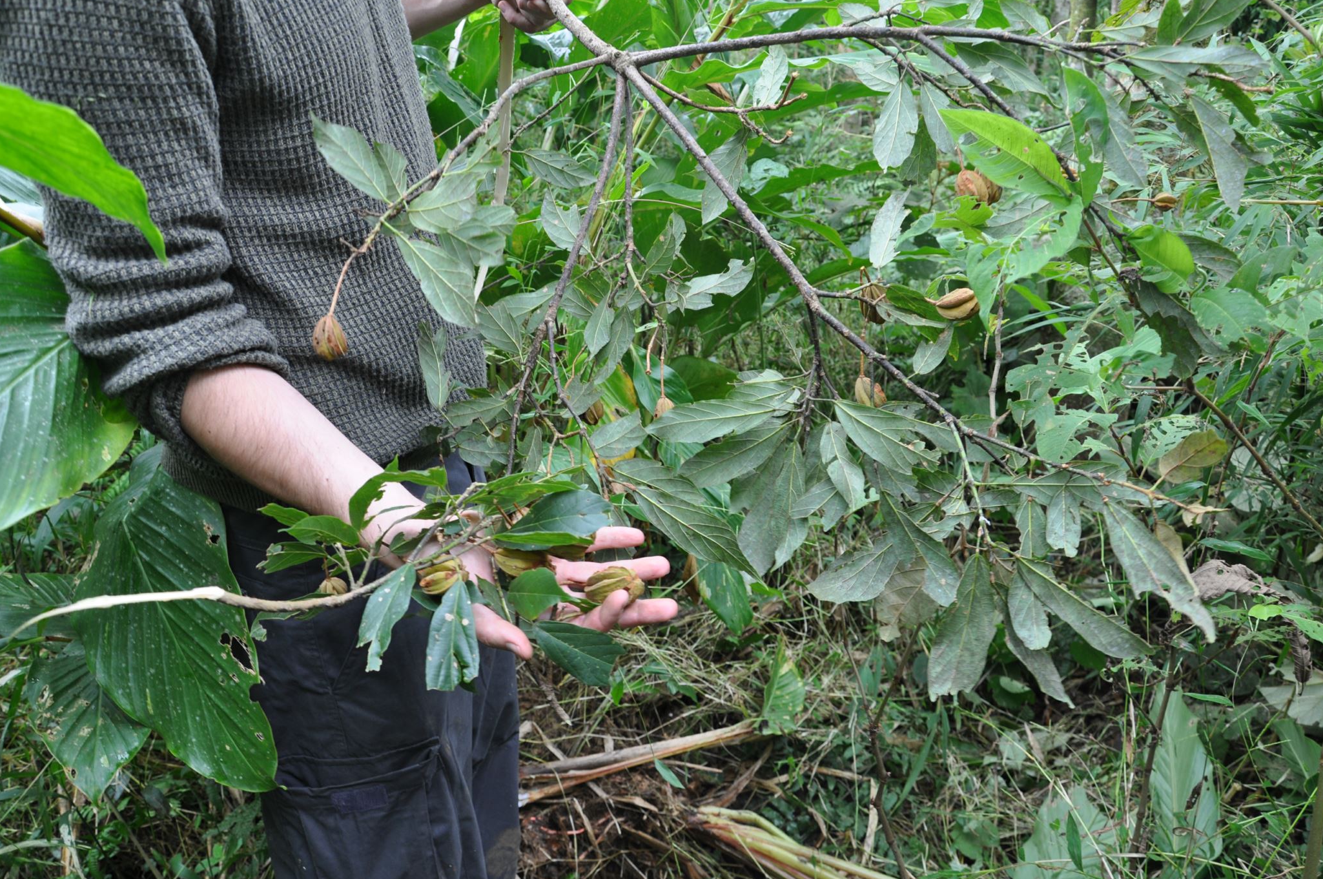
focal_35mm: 28
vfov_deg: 46.3
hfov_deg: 65.5
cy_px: 428
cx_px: 653
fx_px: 1028
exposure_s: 1/30
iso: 220
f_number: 5.6
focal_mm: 18
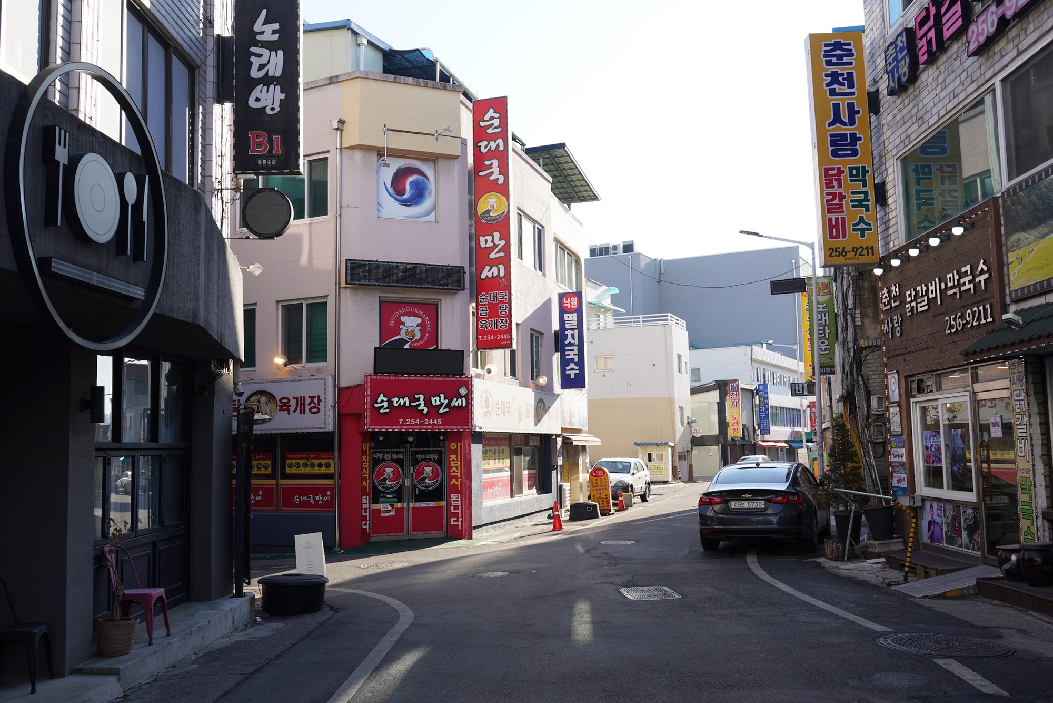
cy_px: 352
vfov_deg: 41.1
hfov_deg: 58.7
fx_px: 936
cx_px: 526
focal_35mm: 32
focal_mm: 32
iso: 100
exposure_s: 1/100
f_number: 8
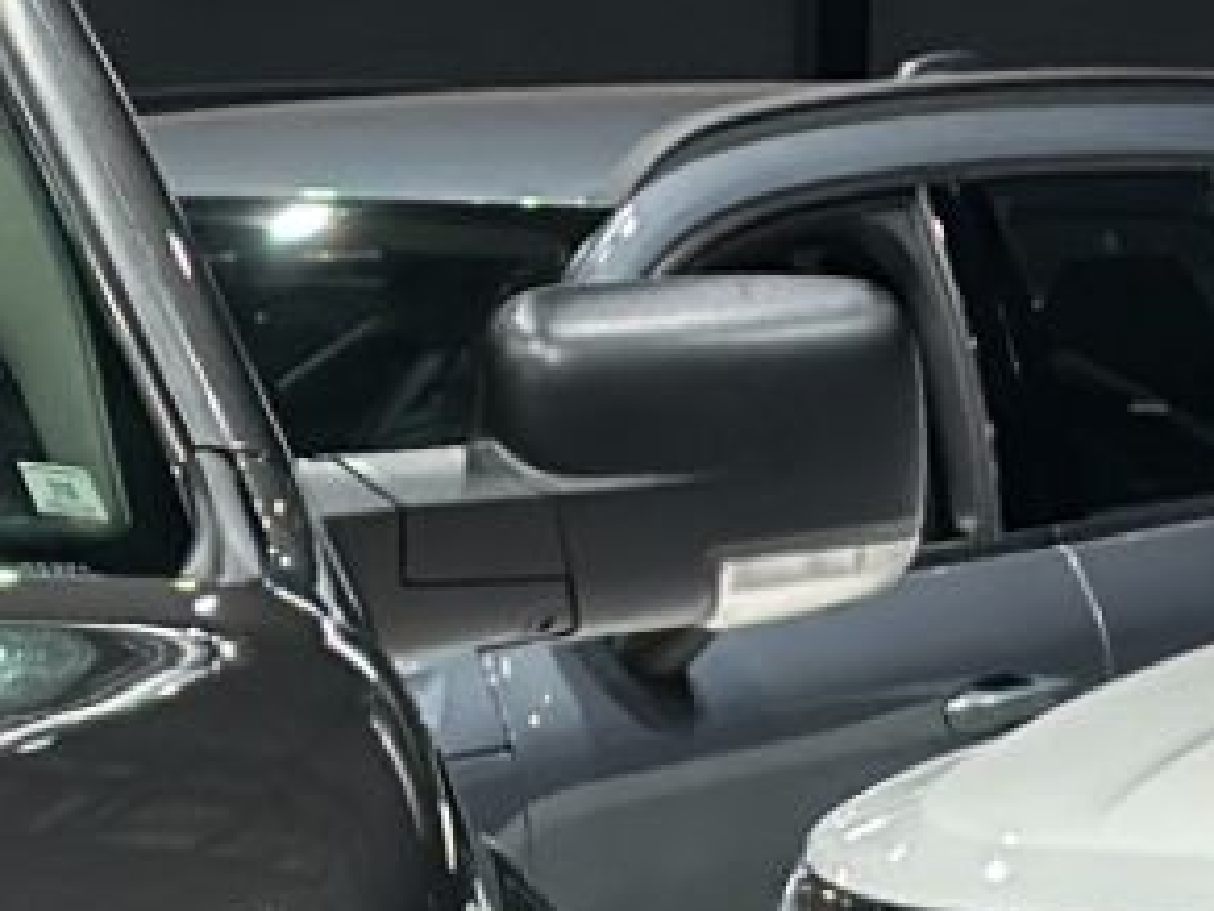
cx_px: -1468
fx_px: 11082
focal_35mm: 316
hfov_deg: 6.1
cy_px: 1460
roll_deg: +0.8
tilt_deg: -7.6
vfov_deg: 4.7
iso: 125
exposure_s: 1/60
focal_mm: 6.86
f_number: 1.78
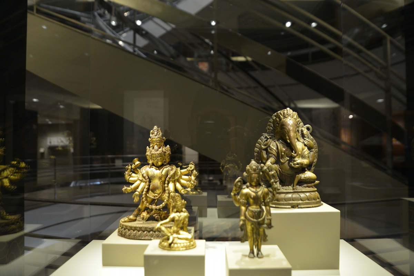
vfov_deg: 53.1
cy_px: 138
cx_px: 207
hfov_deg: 73.7
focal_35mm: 24
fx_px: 276
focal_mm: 24
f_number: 4
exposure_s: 1/50
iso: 1600
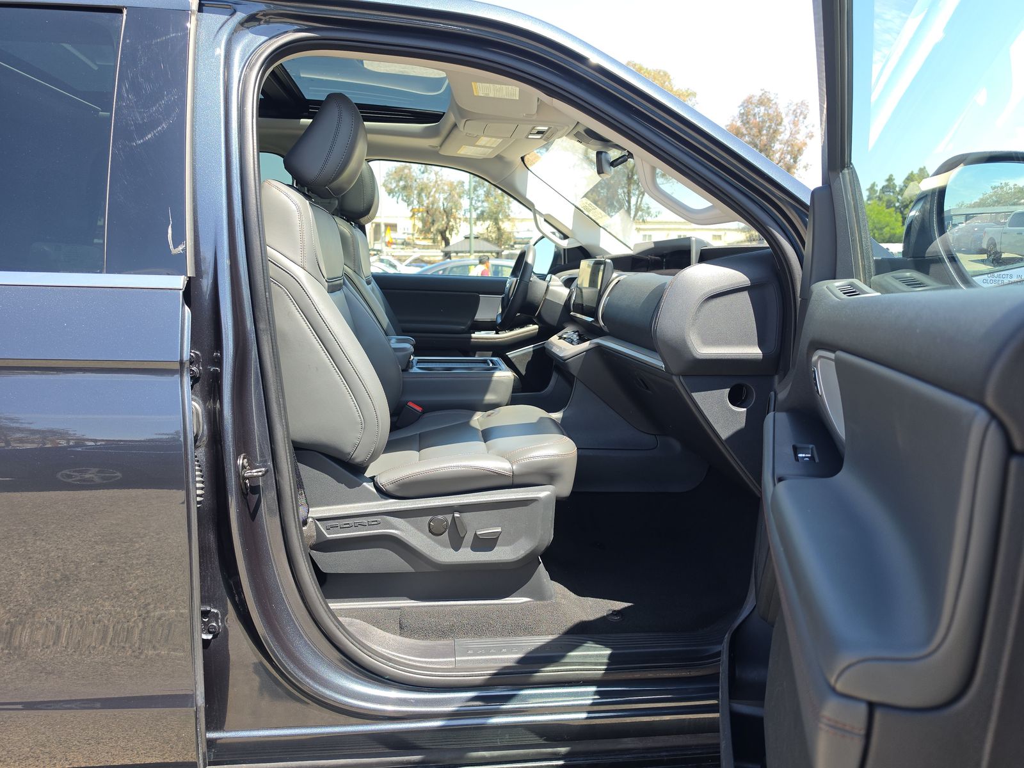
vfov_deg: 58.9
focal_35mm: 23
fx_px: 680
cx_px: 512
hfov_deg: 73.9
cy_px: 384
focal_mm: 6.5
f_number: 1.4
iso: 19
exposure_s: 1/249
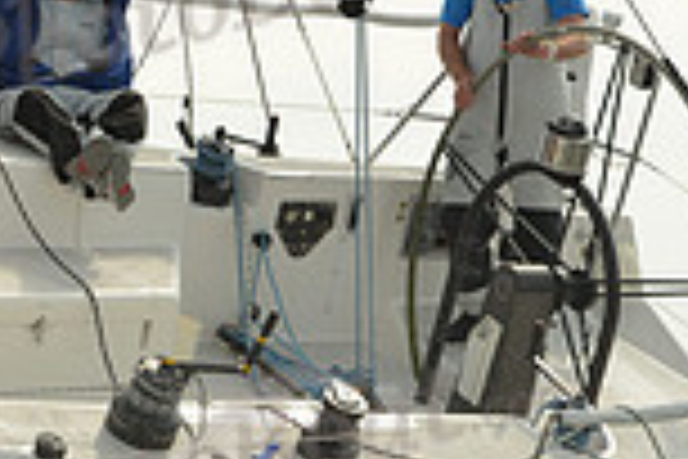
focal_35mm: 310
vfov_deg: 4.4
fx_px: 5924
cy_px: 286
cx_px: -283
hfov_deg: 6.6
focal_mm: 82
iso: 320
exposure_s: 1/1250
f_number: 8
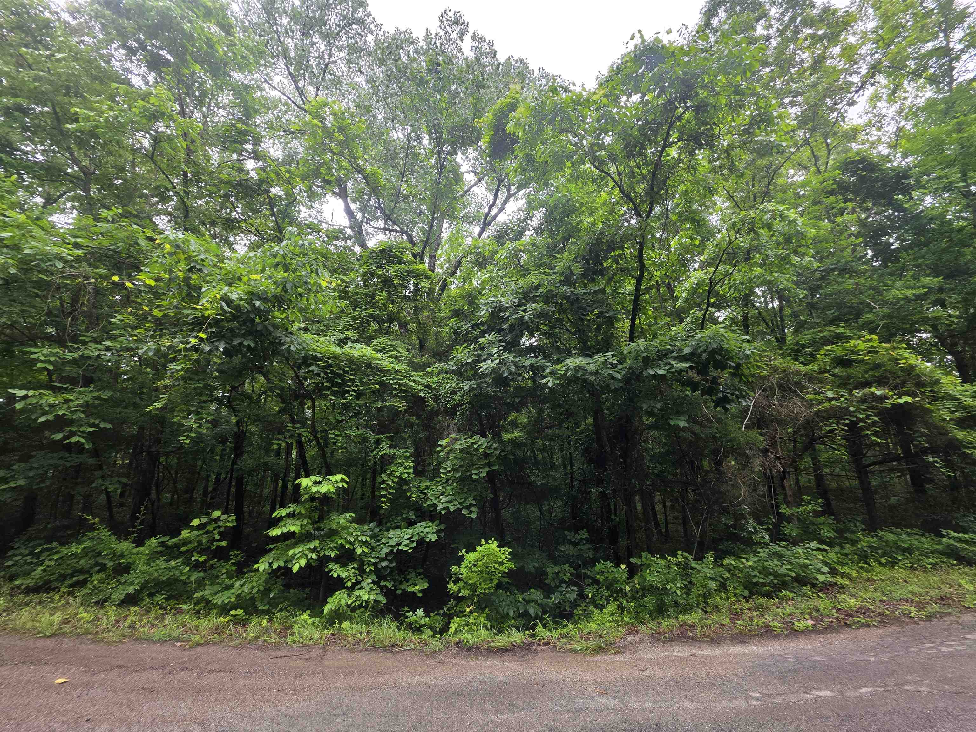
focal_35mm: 13
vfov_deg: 89.9
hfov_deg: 106.2
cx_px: 488
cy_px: 366
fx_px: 367
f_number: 1.9
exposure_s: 1/120
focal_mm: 2.2
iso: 40
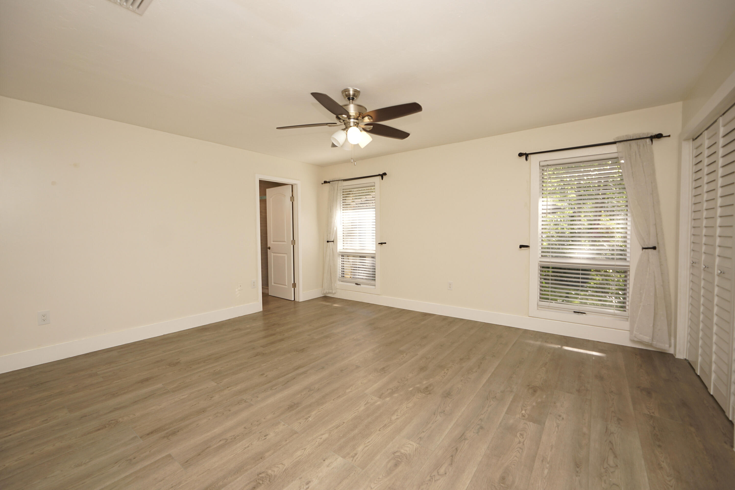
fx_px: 306
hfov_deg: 100.4
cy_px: 245
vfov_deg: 77.3
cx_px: 368
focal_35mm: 15
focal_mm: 10
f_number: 4
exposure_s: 1/60
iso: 100
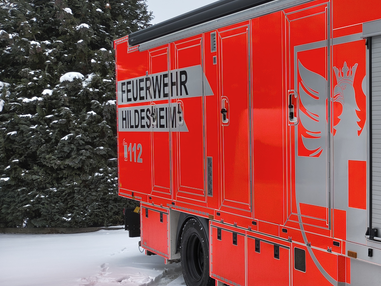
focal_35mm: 56
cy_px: 169
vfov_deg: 26.1
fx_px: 616
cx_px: 441
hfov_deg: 30.0
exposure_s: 1/900
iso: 101
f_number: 1.8
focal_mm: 5.56
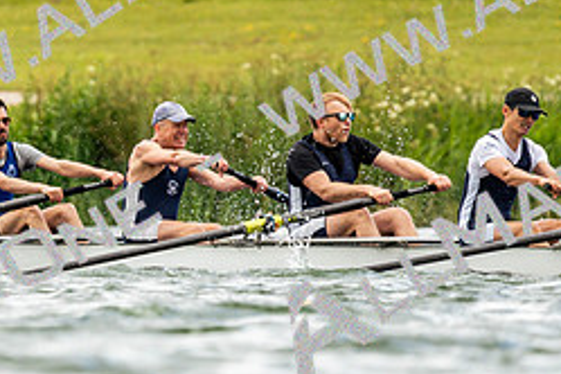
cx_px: 95
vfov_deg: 1.1
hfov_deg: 1.6
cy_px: 175
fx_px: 19618
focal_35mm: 1259
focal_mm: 541
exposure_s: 1/2000
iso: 640
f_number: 6.3
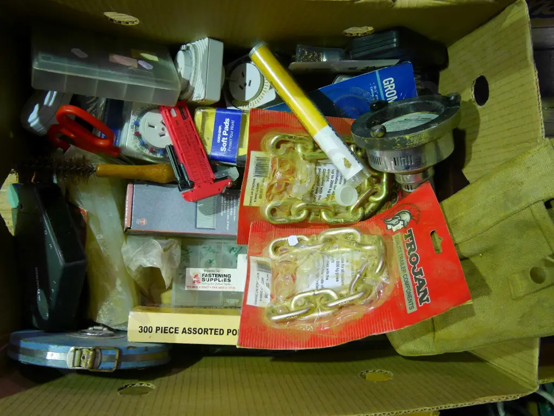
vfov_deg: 46.8
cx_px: 277
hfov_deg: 59.9
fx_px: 480
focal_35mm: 30
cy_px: 208
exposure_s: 1/80
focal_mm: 15
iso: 3200
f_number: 4
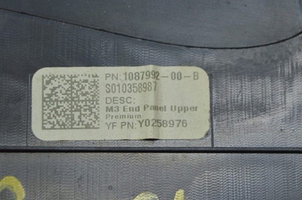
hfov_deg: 19.2
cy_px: 88
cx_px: 136
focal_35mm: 107
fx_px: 894
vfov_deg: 12.8
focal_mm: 55
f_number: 5.6
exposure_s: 1/60
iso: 400
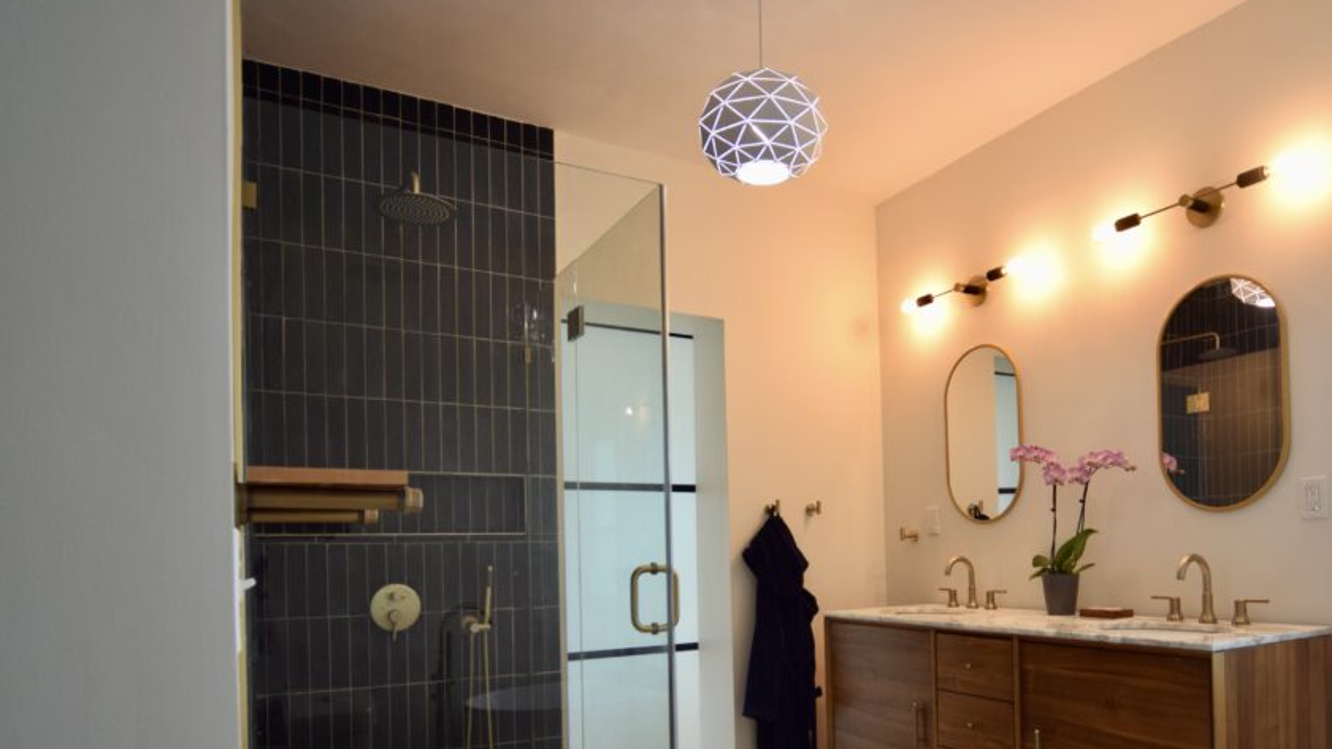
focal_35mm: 23
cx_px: 755
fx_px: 812
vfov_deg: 48.2
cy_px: 529
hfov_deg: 78.3
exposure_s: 1/50
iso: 400
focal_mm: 12
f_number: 4.5
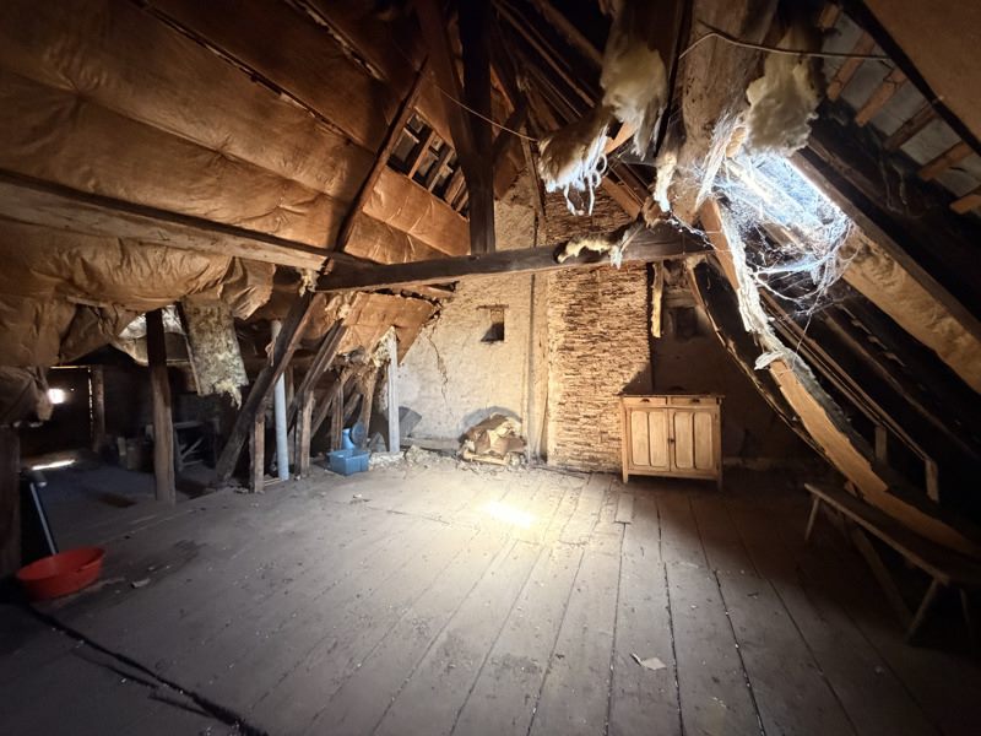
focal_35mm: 14
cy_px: 368
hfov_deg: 102.1
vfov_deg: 85.7
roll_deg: +1.0
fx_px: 397
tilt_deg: -1.9
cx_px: 490
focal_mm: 2.22
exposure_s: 1/49
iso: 1250
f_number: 2.2
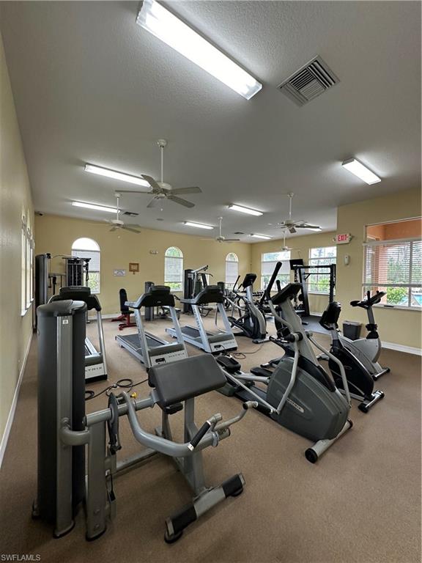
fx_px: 228
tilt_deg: -0.9
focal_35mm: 14
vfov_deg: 102.1
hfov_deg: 85.7
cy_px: 282
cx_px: 211
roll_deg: -1.6
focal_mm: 2.22
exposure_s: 1/120
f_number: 2.2
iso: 200
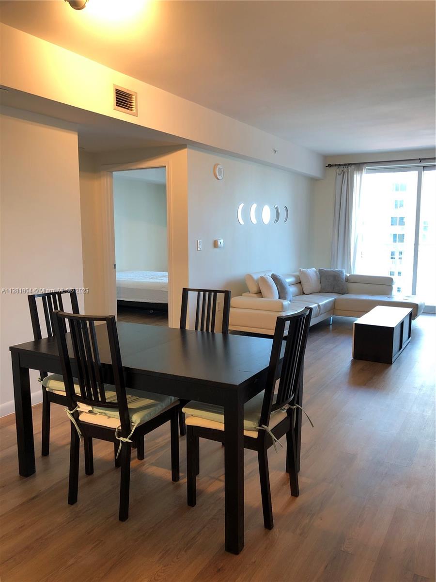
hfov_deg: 49.7
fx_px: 470
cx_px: 218
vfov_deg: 63.4
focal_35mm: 28
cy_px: 291
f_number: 1.8
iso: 20
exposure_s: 1/30
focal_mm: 3.99
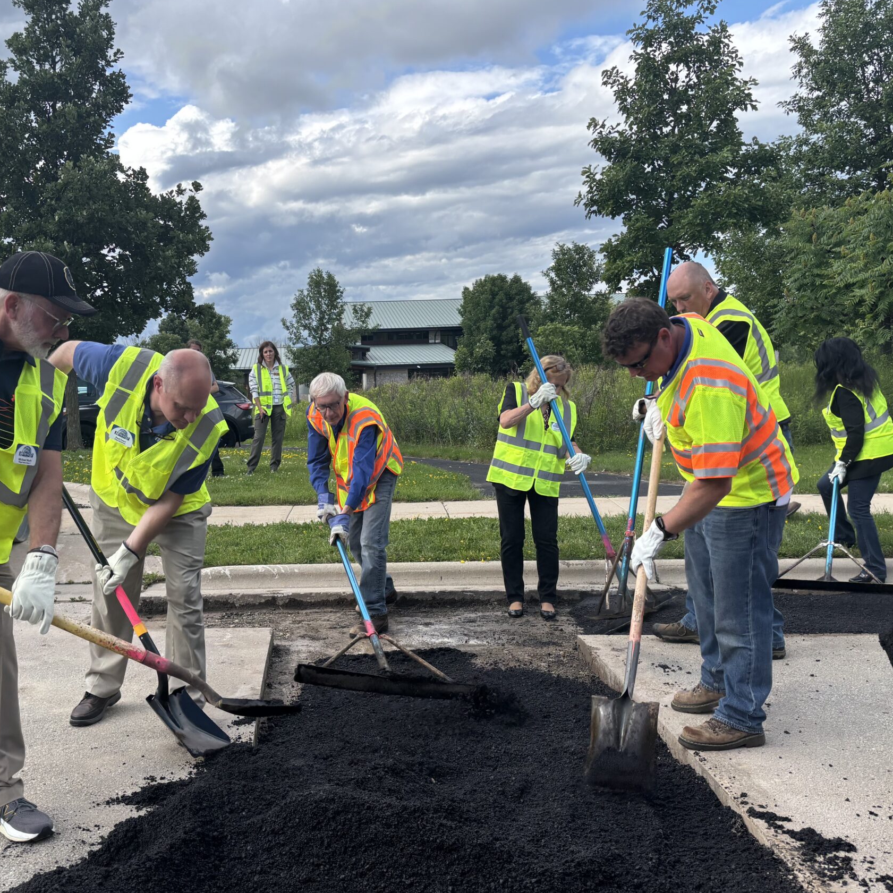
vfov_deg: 47.1
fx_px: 1022
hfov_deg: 47.0
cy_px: 504
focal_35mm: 35
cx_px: 375
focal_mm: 5.96
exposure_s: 1/1263
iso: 50
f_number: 1.6
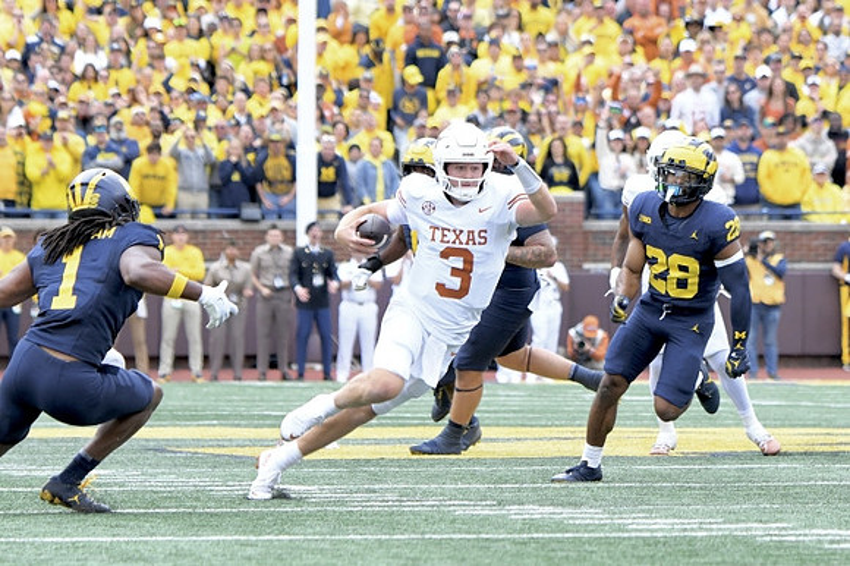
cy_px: 283
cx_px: 425
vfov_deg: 4.4
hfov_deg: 6.5
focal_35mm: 315
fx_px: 7433
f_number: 5.3
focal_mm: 210
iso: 1000
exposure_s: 1/1250
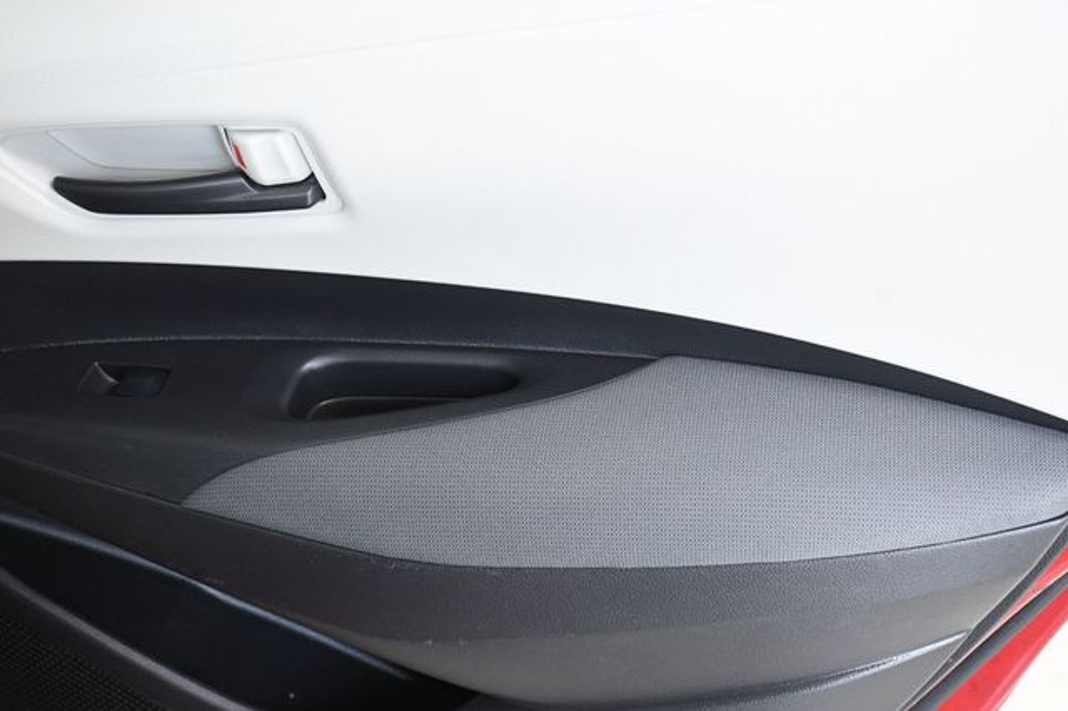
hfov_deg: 27.0
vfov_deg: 18.2
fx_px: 2224
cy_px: 356
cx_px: 534
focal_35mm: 75
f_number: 6.3
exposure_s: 1/160
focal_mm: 50
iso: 2500
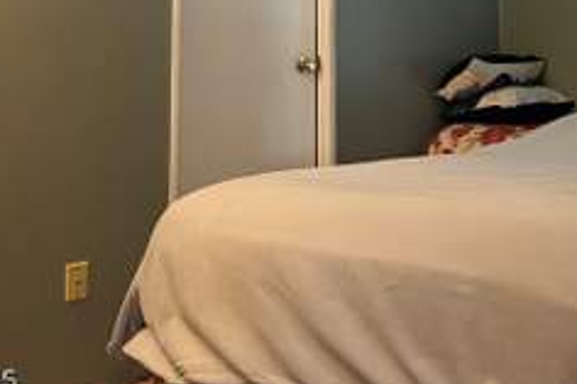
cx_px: 496
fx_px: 881
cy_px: -42
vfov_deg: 23.1
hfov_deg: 34.6
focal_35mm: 55
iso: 500
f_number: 1.6
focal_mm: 5.1
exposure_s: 1/60
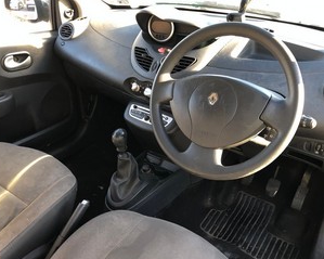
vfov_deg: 45.8
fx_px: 307
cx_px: 173
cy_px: 132
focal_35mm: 32
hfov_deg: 55.6
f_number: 1.8
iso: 25
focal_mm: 4
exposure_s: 1/30
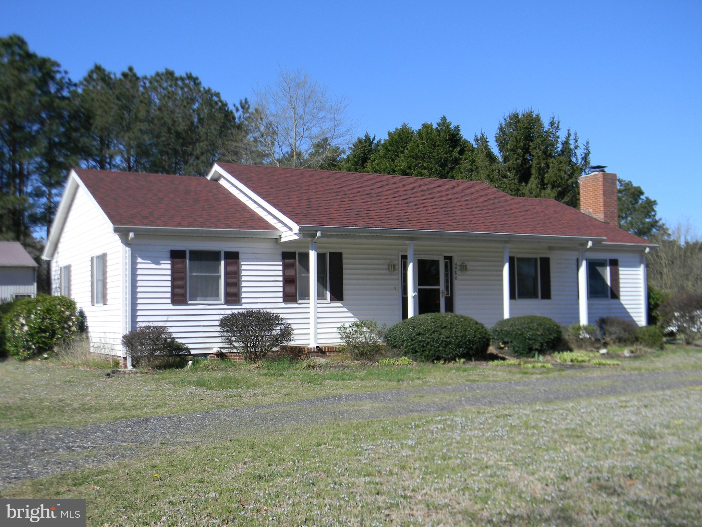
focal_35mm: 41
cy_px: 264
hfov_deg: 45.8
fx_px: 831
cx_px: 351
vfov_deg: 35.1
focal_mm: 7.3
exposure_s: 1/250
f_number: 7.6
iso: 80
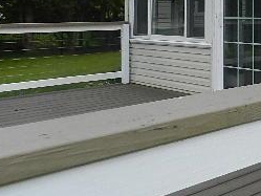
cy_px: -28
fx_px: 445
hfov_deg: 30.1
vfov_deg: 23.1
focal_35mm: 59
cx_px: 270
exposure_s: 1/640
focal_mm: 4
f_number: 3.4
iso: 160
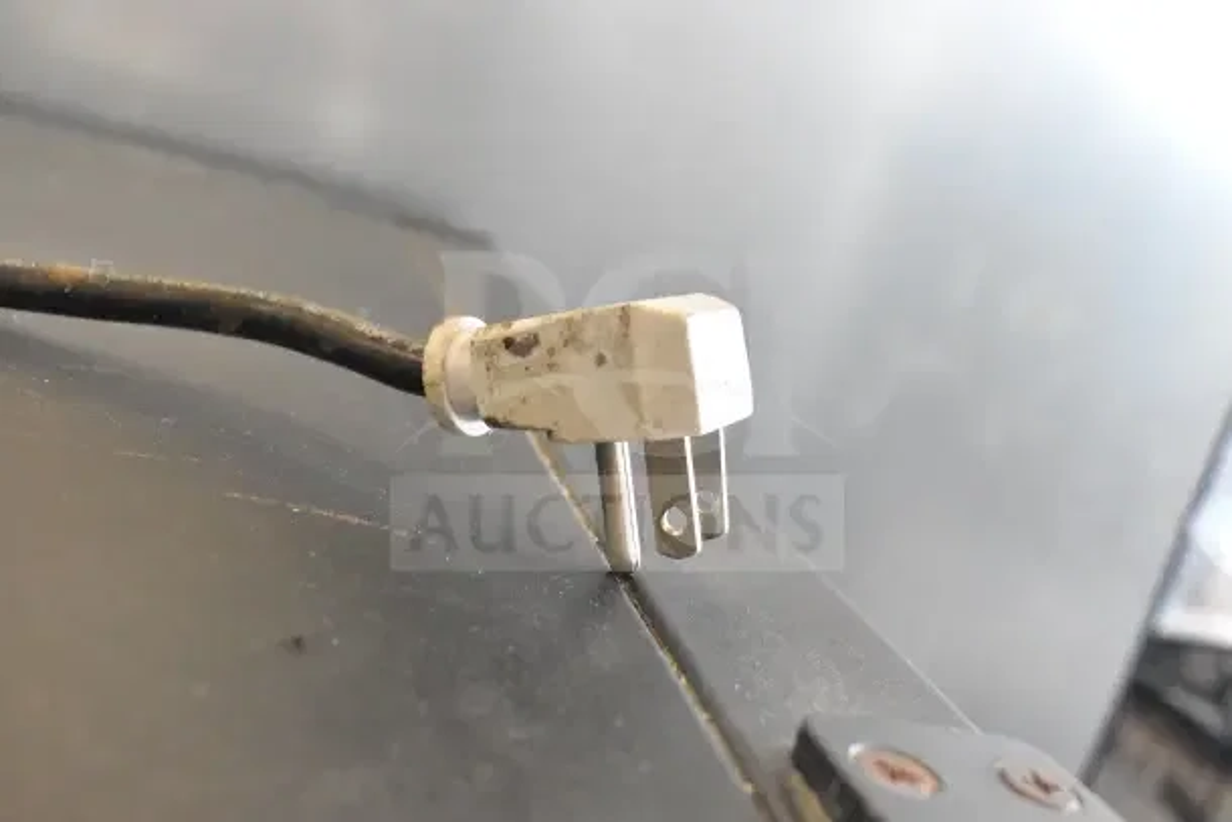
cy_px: 411
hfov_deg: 53.1
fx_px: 1232
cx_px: 616
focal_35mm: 36
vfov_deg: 36.9
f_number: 5.6
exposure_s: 1/125
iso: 6400
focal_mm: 24
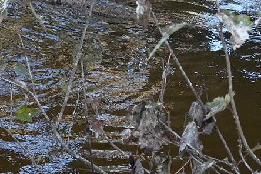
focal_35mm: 126
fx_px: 913
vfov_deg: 9.9
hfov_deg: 15.4
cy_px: -199
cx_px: -91
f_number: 9
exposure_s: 1/100
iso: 640
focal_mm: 28
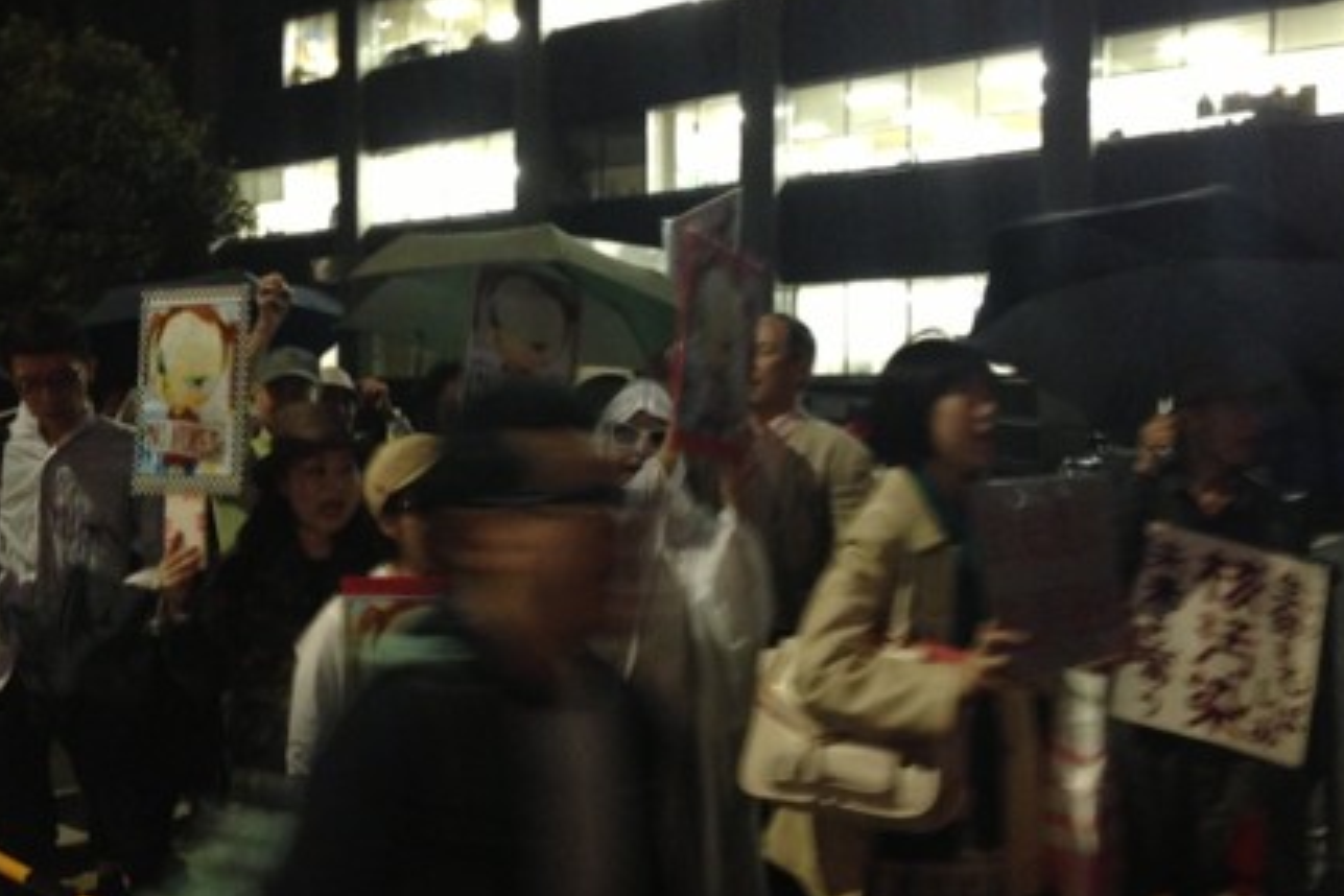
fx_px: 1344
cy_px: 392
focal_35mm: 36
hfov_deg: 53.1
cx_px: 689
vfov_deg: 36.8
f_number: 2.4
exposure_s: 1/20
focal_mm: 4.13
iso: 500
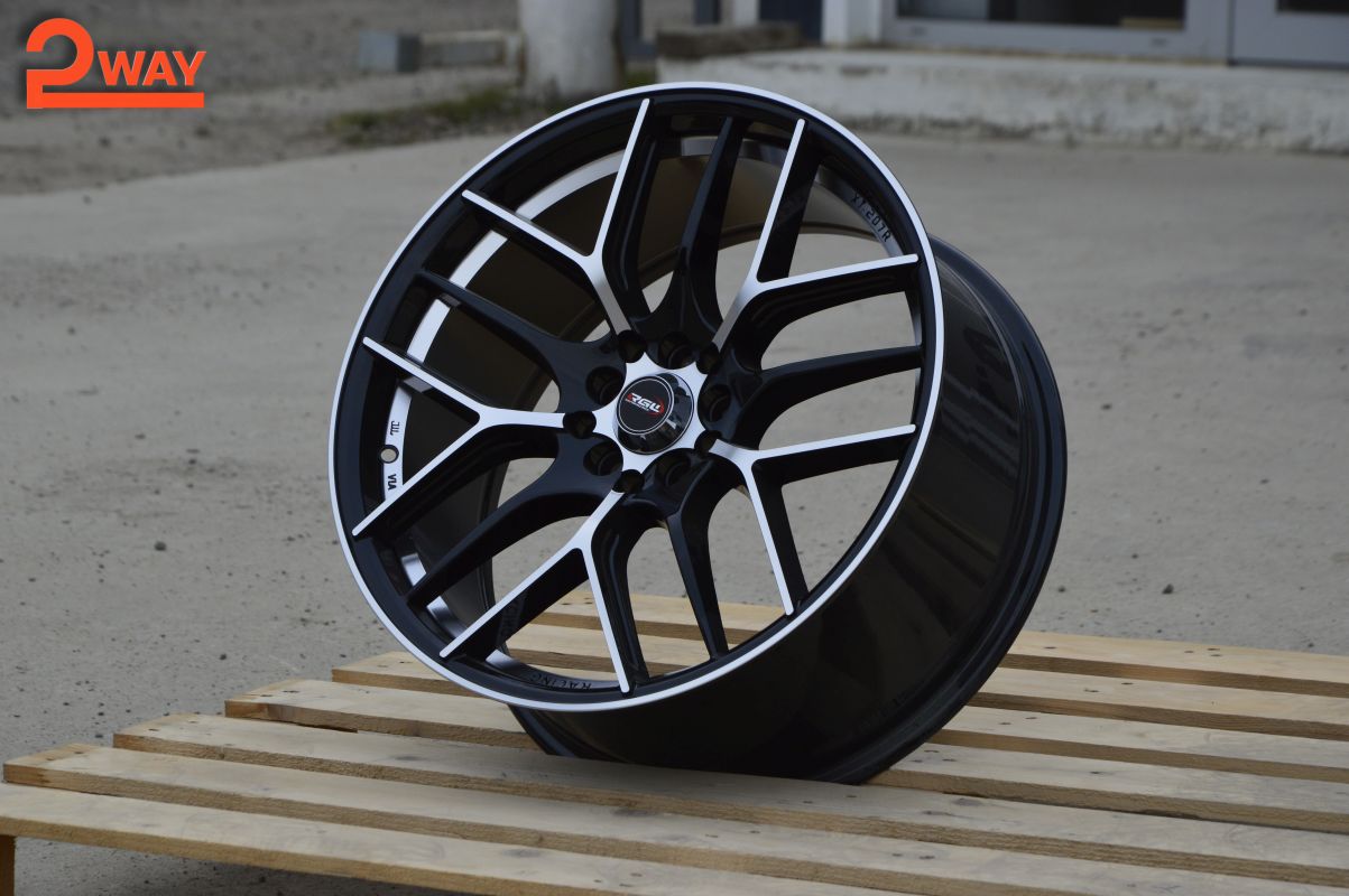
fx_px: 5897
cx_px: 674
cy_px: 448
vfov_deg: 8.7
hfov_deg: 13.1
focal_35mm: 158
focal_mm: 105
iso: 400
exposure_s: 1/400
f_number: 11
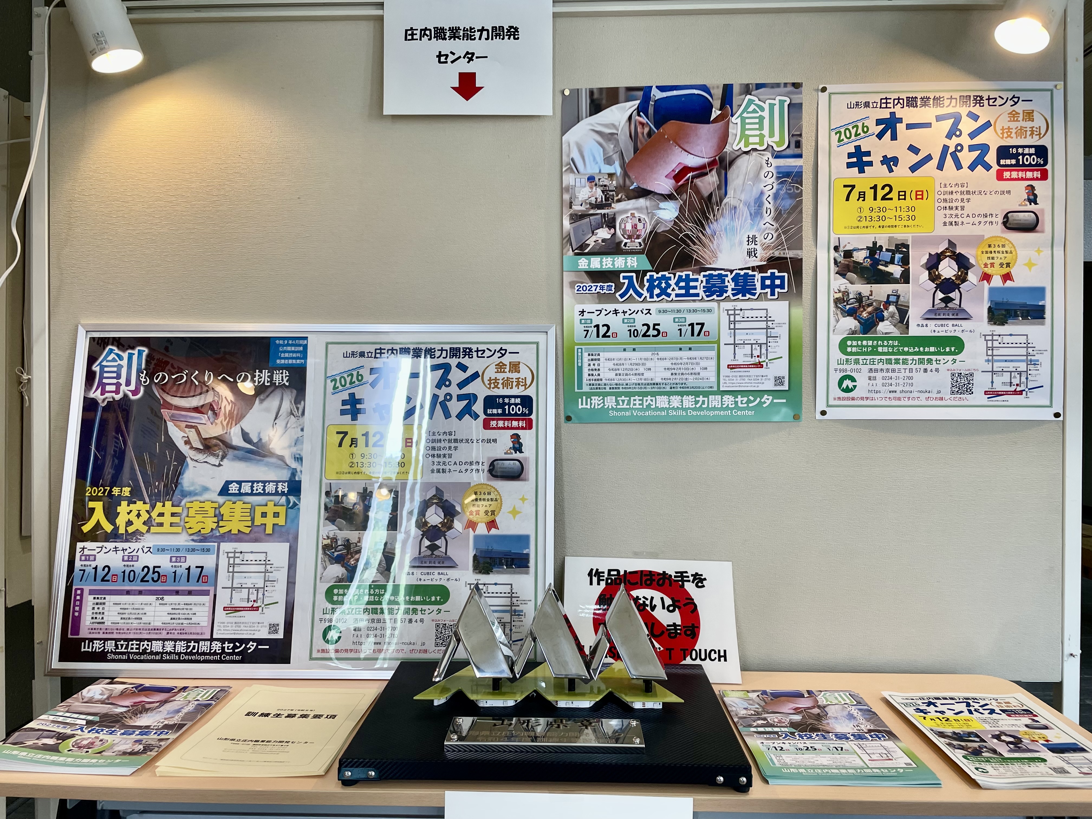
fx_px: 820
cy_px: 410
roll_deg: +0.3
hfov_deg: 67.3
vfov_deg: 53.1
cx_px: 546
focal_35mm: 26
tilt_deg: -0.6
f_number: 1.6
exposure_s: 1/100
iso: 64
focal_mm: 4.2
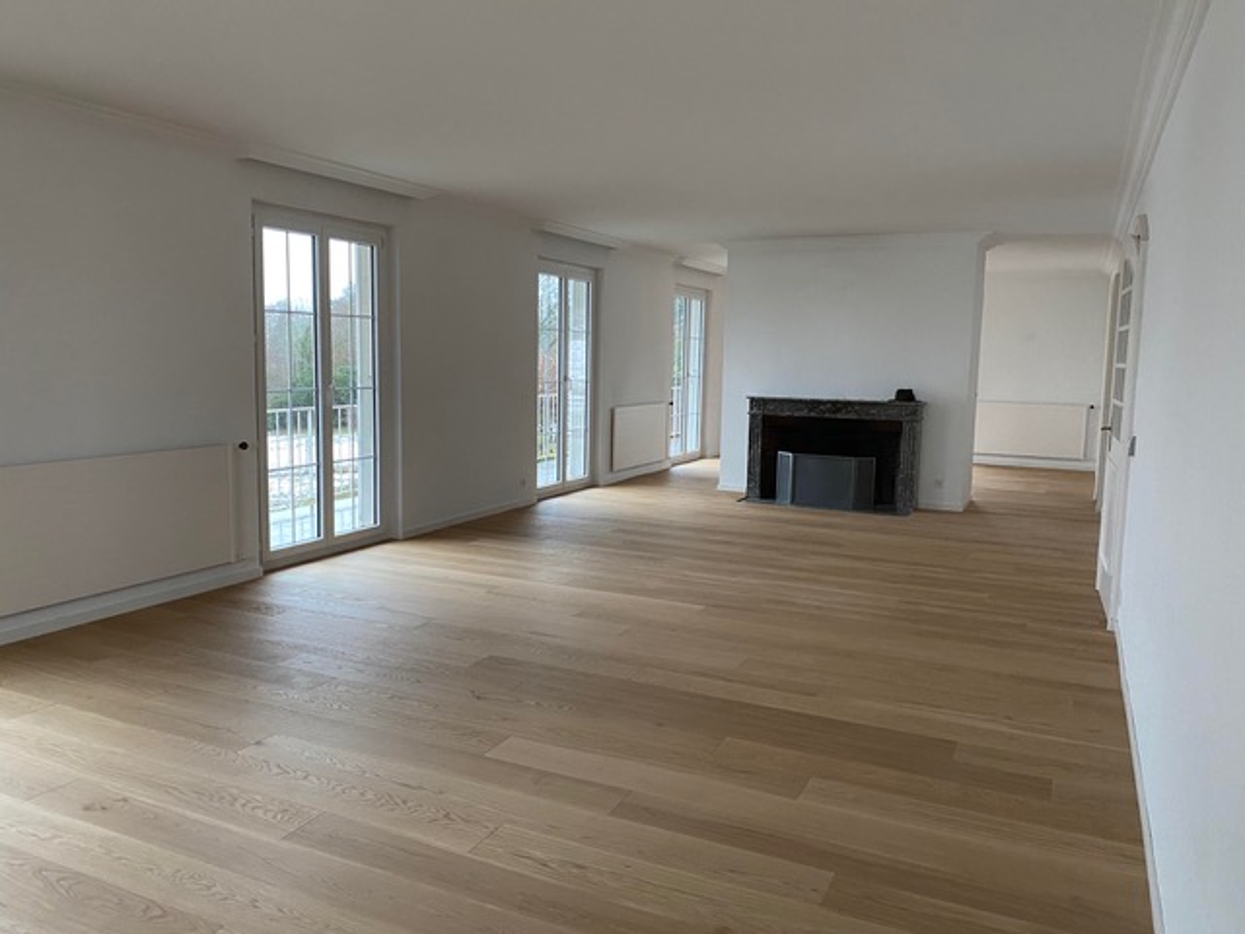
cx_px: 622
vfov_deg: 53.1
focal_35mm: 26
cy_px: 467
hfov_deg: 67.3
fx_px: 935
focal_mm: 4.25
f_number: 1.8
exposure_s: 1/60
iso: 250
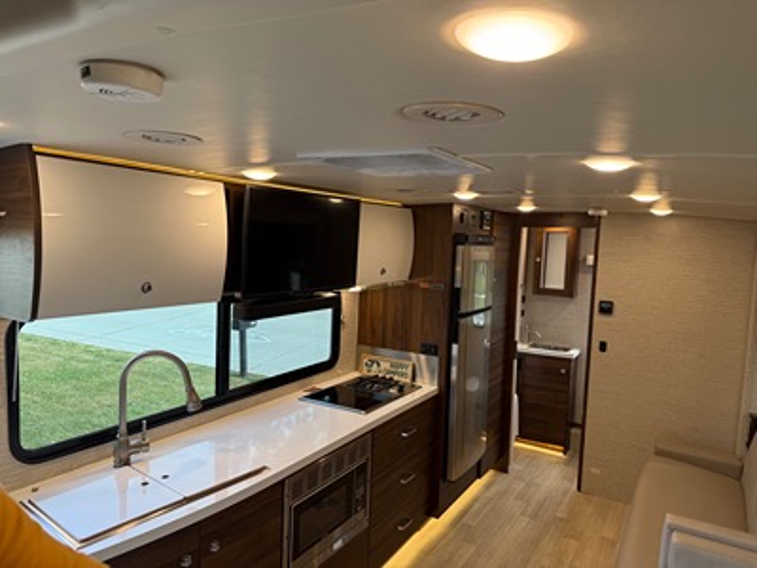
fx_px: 525
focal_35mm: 24
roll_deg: +0.4
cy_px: 284
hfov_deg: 71.6
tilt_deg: -2.5
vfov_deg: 56.8
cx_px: 378
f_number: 1.78
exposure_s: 1/121
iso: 100
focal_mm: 6.76
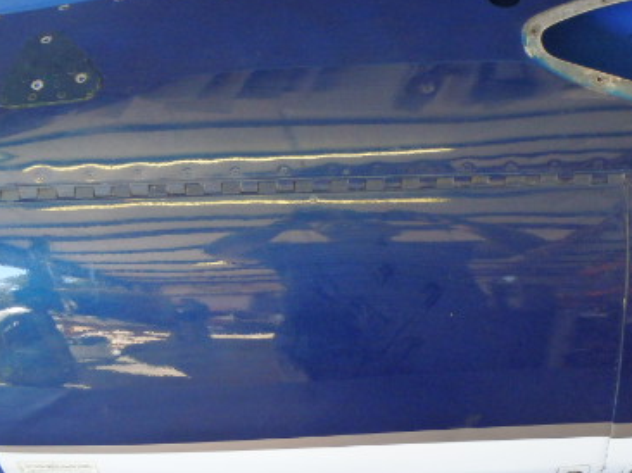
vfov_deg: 29.6
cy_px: 224
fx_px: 894
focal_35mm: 49
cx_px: 437
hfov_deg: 38.4
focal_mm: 5
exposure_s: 1/60
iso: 400
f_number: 3.9
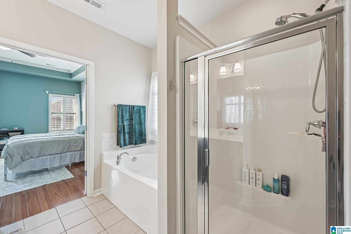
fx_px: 136
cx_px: 176
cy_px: 117
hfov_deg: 104.3
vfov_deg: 81.2
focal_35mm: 14
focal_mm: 14
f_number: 8
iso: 400
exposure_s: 1/15
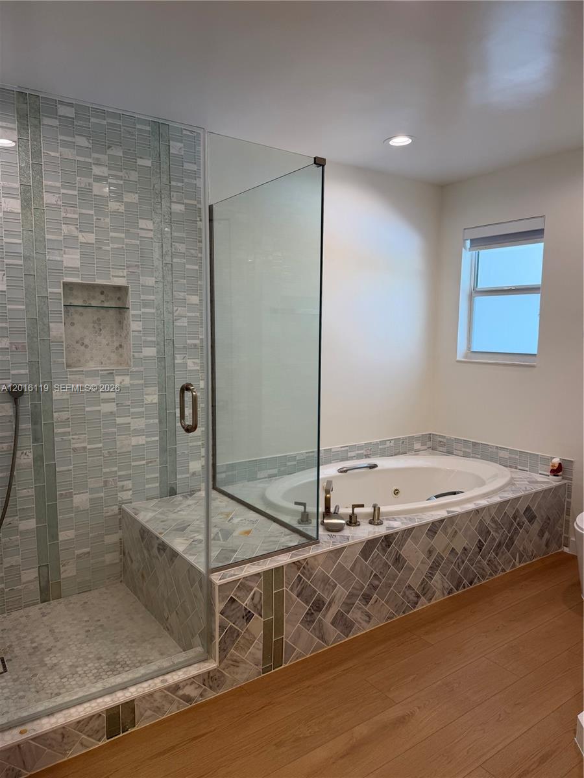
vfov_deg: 71.6
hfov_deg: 56.8
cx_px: 292
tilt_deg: -6.0
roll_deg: -0.8
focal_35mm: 24
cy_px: 389
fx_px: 540
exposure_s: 1/150
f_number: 1.78
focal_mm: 6.76
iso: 80
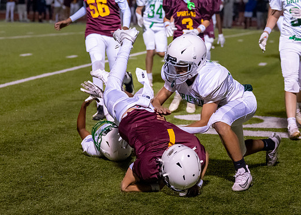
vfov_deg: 10.7
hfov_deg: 15.0
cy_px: 117
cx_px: 129
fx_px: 1145
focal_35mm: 134
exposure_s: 1/1250
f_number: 2.8
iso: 4000
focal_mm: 70
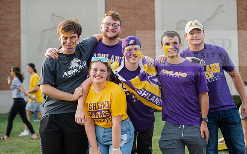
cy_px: 82
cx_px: 124
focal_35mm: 88
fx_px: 592
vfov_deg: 14.8
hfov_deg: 23.6
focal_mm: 86
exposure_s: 1/320
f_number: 4.5
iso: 400
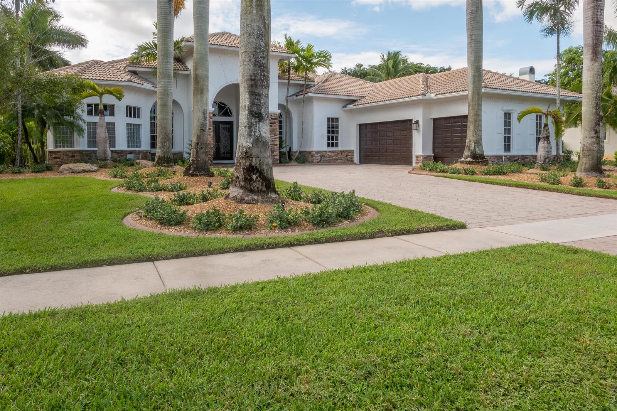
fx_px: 411
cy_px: 206
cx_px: 308
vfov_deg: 53.1
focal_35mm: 24
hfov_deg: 73.8
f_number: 18
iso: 200
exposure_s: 1/105
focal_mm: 16
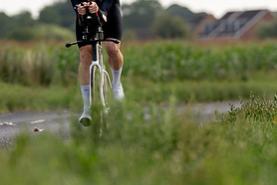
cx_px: 45
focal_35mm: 688
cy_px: 74
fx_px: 5299
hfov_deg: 3.0
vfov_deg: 2.0
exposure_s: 1/1000
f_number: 3.2
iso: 100
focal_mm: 191
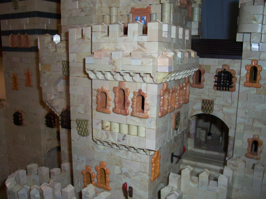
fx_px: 261
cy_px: 100
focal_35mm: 34
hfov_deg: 54.0
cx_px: 133
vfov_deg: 41.8
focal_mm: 5.6
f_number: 2.7
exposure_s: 1/60
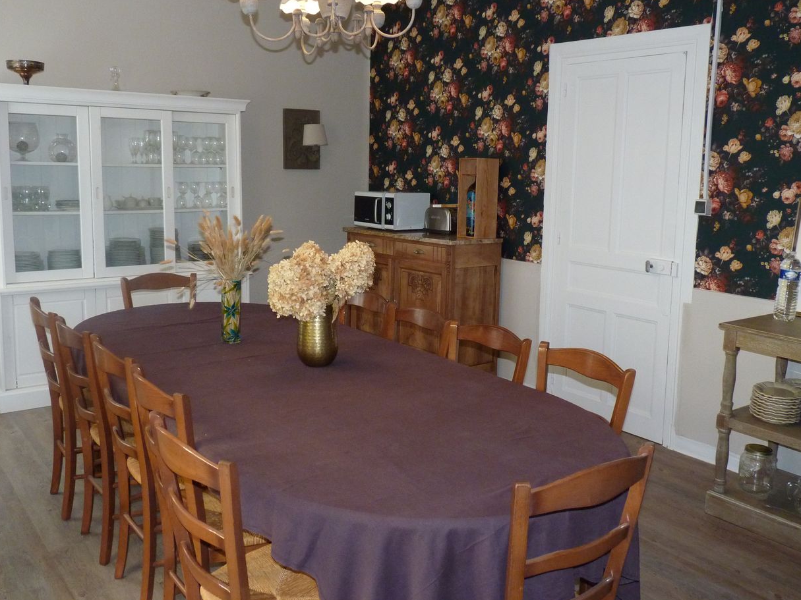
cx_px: 392
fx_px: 740
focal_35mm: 32
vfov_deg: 44.0
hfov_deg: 56.8
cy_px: 259
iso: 320
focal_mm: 4.8
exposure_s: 1/50
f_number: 3.6
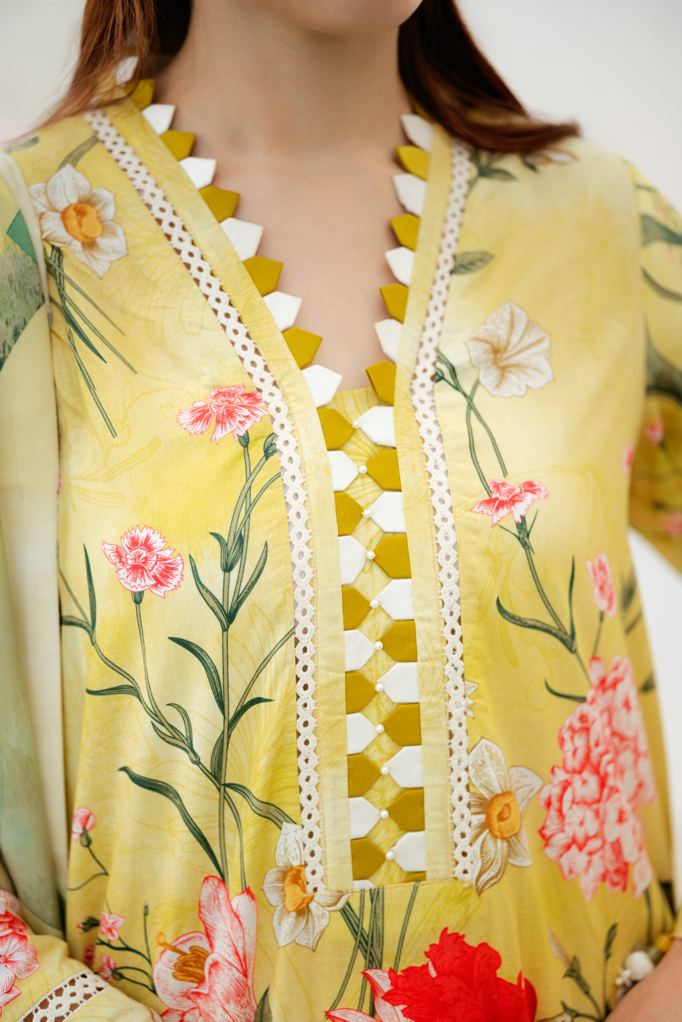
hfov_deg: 16.1
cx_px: 341
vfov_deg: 23.9
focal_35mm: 85
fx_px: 2415
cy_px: 511
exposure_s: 1/100
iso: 100
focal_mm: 85
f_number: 2
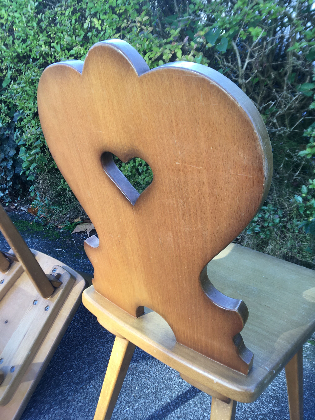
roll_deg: -1.0
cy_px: 210
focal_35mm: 29
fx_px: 352
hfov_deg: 48.2
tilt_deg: -21.6
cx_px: 158
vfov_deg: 61.7
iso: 25
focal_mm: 4.15
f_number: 2.2
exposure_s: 1/102
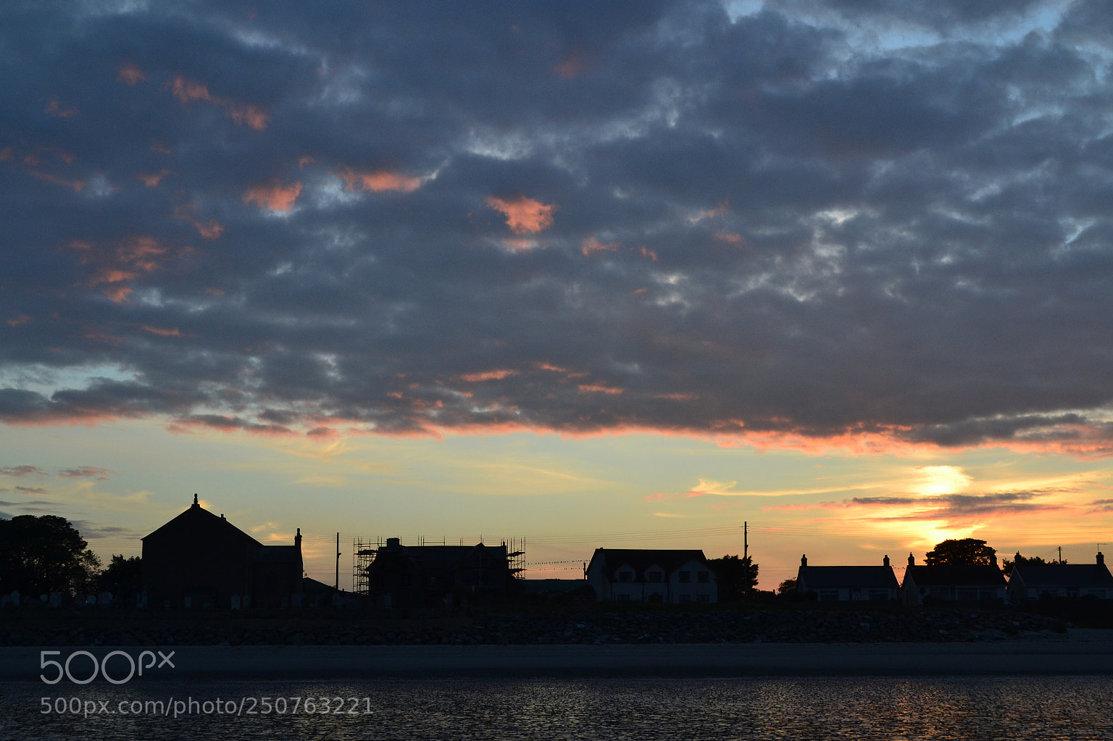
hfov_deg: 39.6
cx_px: 575
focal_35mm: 50
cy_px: 377
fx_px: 1545
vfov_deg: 27.0
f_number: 9
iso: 400
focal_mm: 32
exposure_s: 1/125
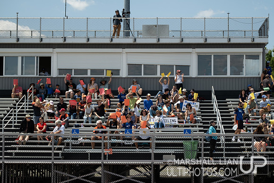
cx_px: 156
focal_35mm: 89
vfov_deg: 15.4
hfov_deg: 23.0
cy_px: 104
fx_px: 674
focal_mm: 52
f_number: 2.8
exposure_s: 1/1600
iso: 100
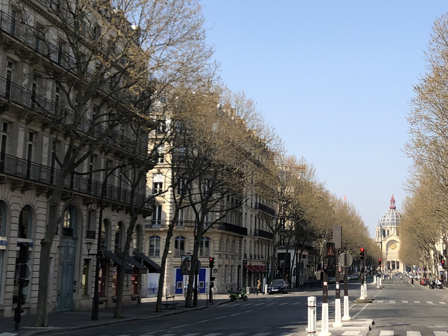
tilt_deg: +9.8
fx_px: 776
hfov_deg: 31.7
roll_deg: +0.6
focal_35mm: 60
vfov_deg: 24.4
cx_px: 330
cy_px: 130
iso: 20
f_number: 1.8
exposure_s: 1/1675
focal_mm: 4
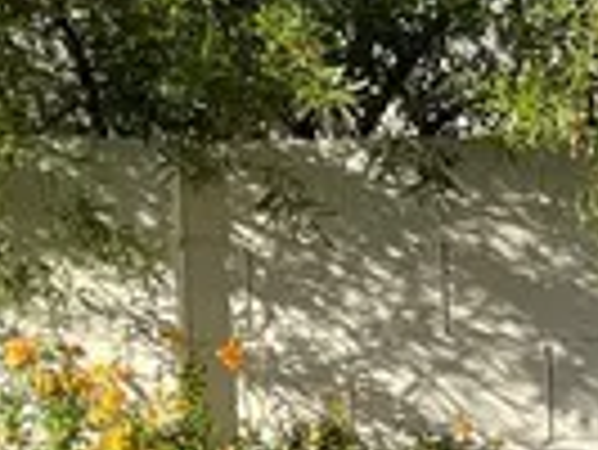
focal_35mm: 200
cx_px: 1362
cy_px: 1048
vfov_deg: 7.0
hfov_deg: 9.0
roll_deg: +0.2
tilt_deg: -10.2
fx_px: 3458
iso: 50
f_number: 1.6
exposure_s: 1/3623
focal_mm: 5.1
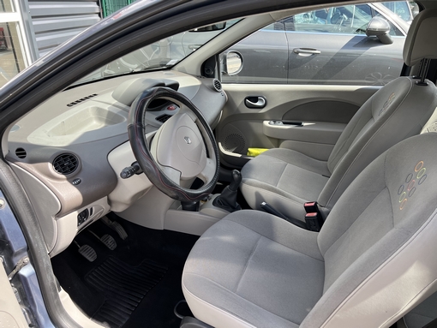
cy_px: 164
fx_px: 328
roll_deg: -0.7
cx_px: 218
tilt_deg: -26.5
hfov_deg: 67.3
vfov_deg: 53.1
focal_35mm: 26
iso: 50
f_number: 1.5
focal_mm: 5.7
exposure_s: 1/597
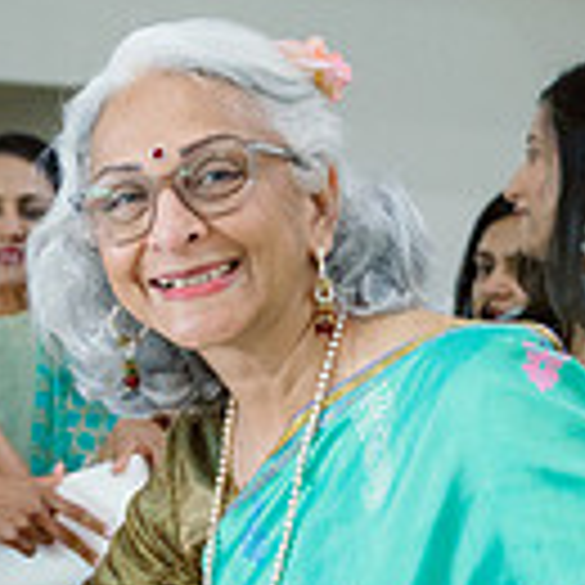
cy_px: 710
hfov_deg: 12.6
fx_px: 2600
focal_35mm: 136
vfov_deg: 12.5
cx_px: -67
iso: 2500
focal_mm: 35
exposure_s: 1/250
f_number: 2.8
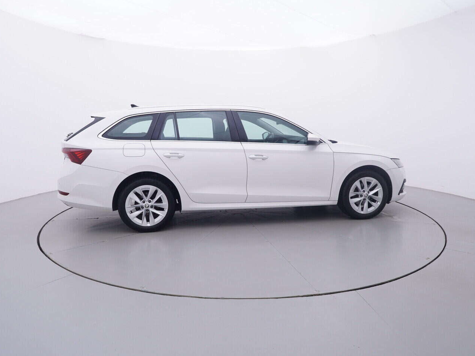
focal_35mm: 25
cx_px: 228
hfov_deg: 70.4
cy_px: 177
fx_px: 337
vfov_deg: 55.7
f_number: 5
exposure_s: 1/80
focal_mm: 15
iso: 200
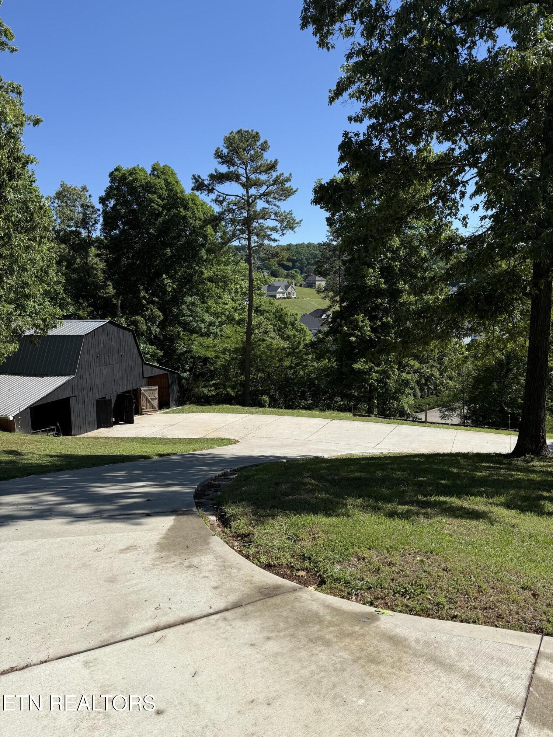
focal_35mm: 24
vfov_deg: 71.6
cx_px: 276
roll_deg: +0.8
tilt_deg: -7.7
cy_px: 368
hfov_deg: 56.8
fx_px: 511
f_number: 1.78
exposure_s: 1/4167
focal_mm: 6.76
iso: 80
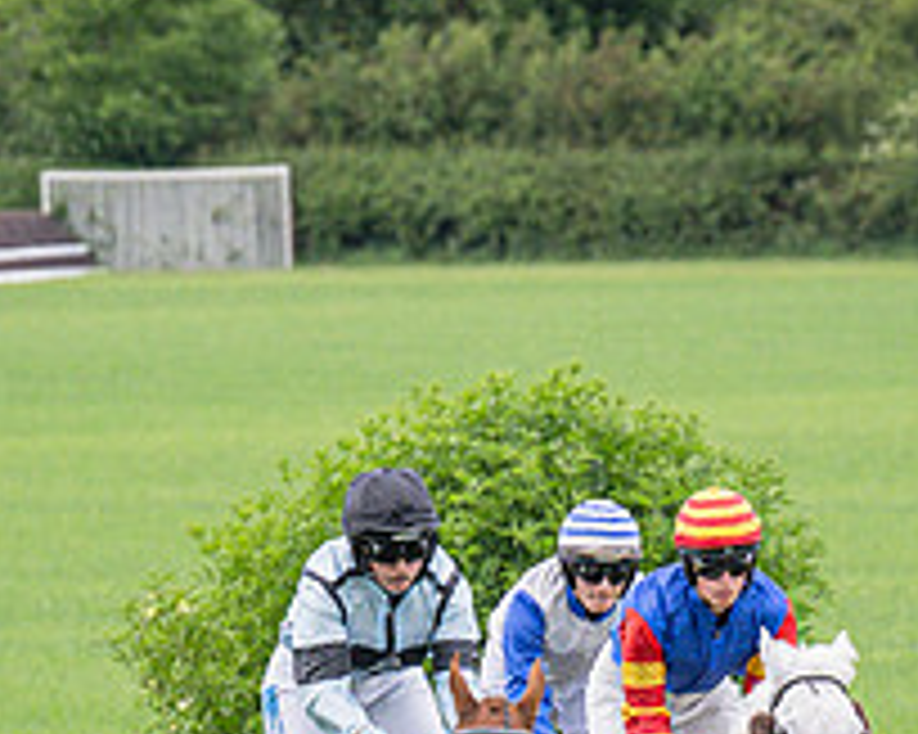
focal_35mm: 770
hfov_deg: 2.5
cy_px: 720
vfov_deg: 2.0
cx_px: 454
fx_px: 20910
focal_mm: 135
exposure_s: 1/1600
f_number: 4
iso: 400
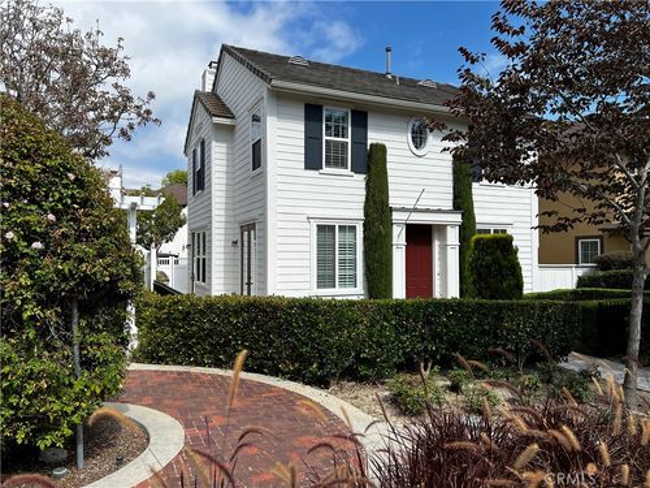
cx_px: 325
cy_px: 244
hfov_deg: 67.3
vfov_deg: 53.1
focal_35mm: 26
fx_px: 488
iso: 50
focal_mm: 5.7
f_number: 1.5
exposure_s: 1/3831
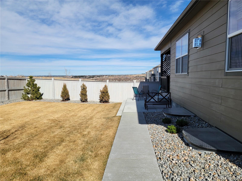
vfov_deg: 56.8
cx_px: 121
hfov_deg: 71.6
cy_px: 90
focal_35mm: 24
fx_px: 168
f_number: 1.8
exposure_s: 1/1384
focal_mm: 6.7
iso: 16
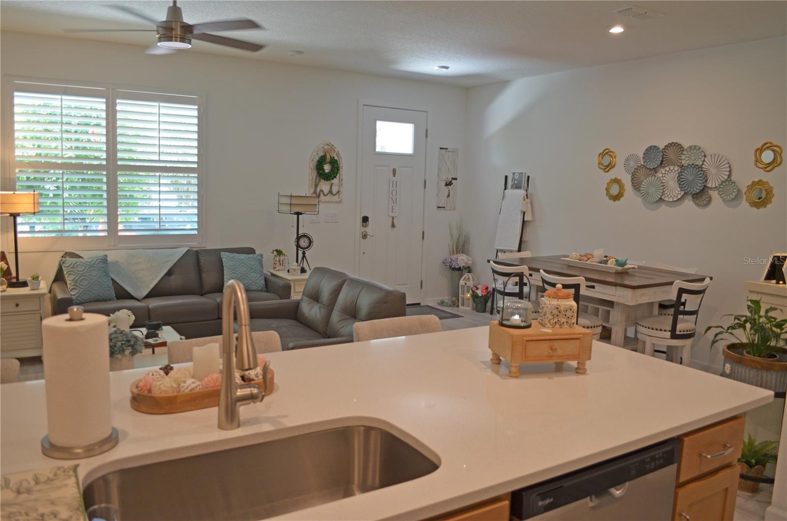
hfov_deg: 67.5
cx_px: 394
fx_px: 589
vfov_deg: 47.7
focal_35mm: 27
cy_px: 260
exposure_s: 1/40
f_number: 3.5
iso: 400
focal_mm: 18
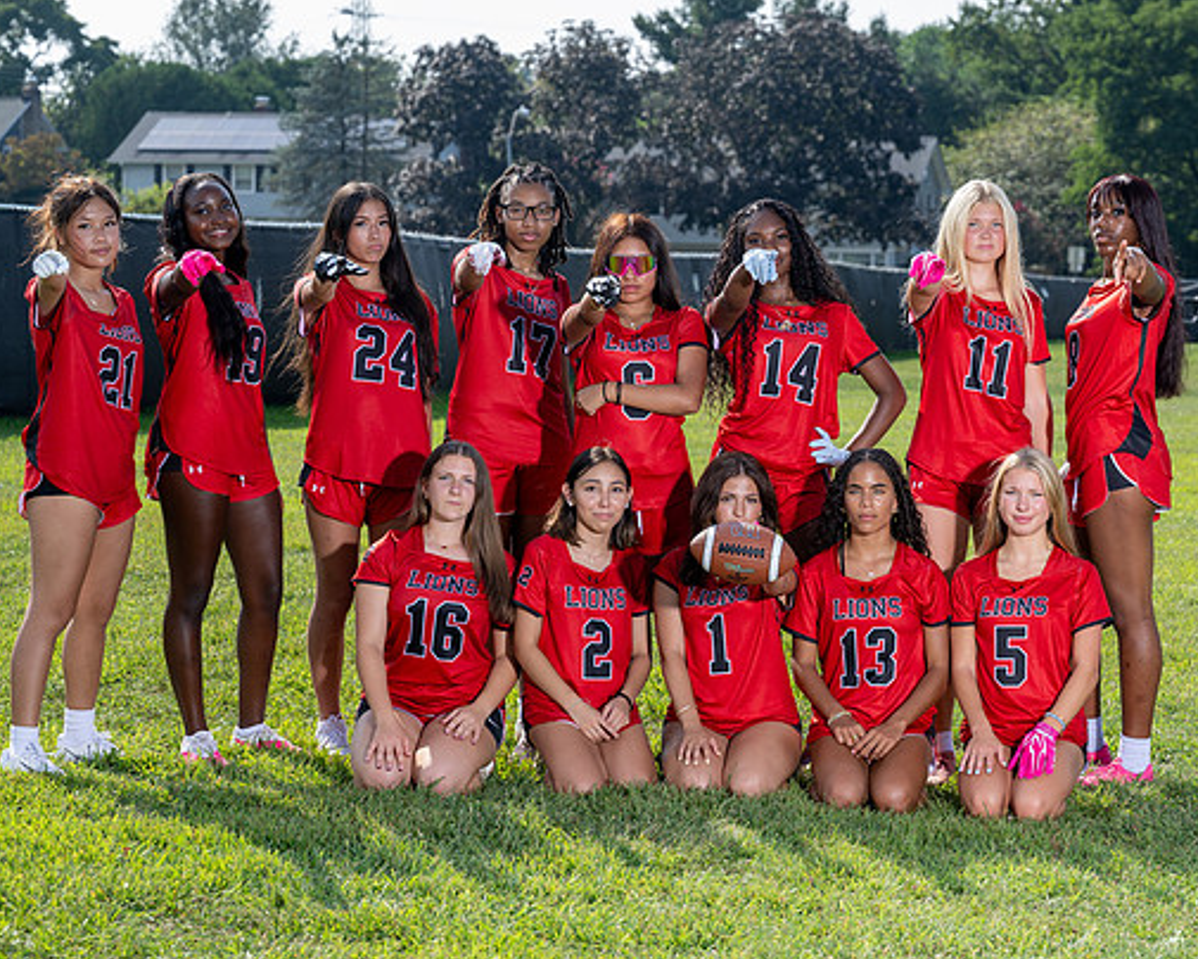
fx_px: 3900
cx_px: 781
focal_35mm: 110
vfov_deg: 14.0
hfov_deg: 17.4
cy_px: 453
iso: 64
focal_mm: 74
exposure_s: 1/250
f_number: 5
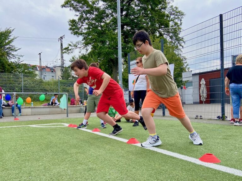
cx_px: 121
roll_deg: +2.5
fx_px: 182
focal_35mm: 26
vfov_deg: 53.1
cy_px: 90
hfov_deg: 67.3
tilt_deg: -0.6
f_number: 1.8
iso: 32
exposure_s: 1/1585
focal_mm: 4.25
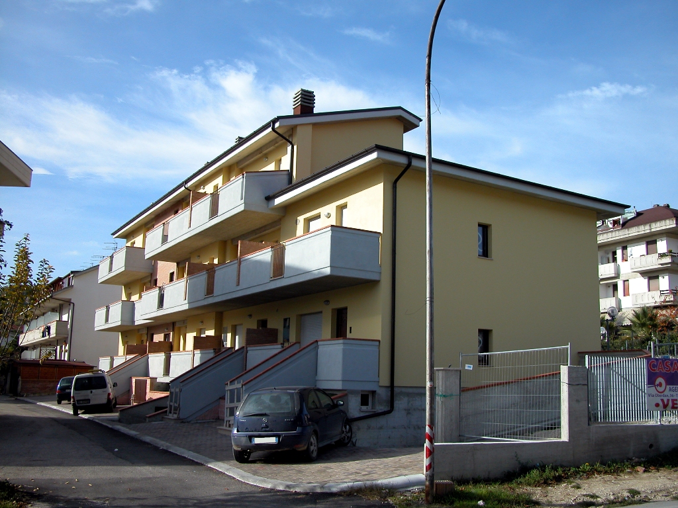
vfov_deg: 40.7
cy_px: 254
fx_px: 686
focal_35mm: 35
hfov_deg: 52.6
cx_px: 339
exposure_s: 1/1323
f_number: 2.8
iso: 100
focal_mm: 9
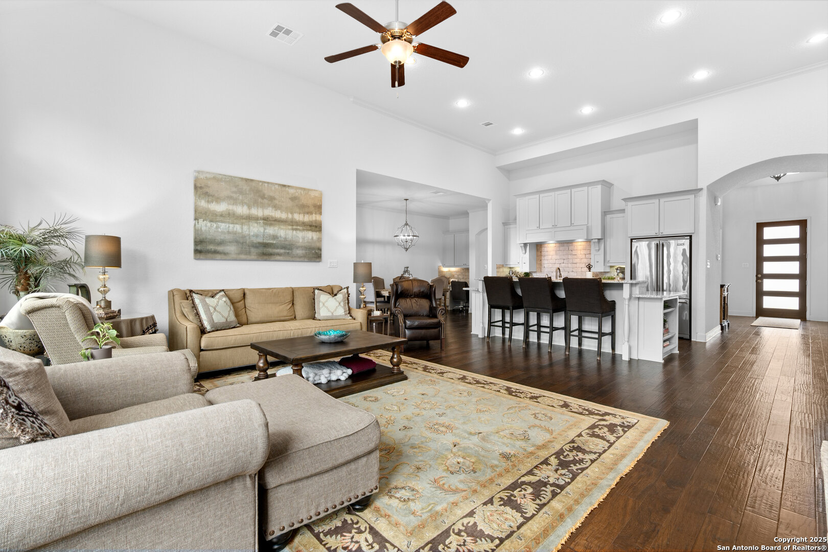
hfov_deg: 96.7
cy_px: 276
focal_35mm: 16
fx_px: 368
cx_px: 414
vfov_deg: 73.7
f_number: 7.1
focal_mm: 16
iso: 320
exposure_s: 1/2.5
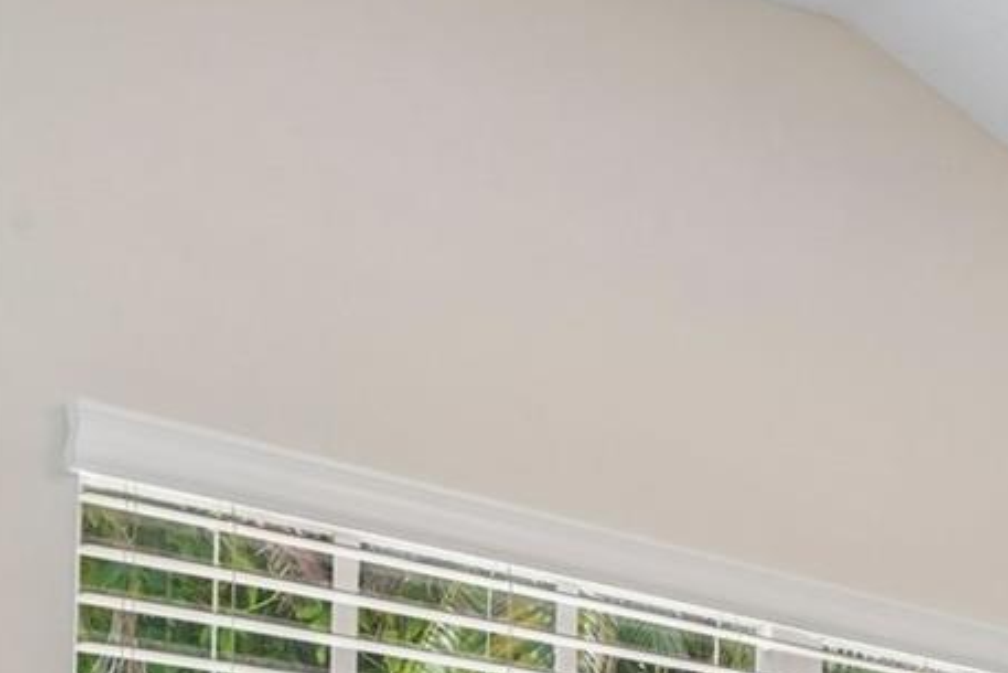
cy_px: 1050
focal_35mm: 56
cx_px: 1749
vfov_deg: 20.3
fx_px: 1568
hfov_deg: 22.8
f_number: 8
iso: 400
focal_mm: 16
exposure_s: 1/60
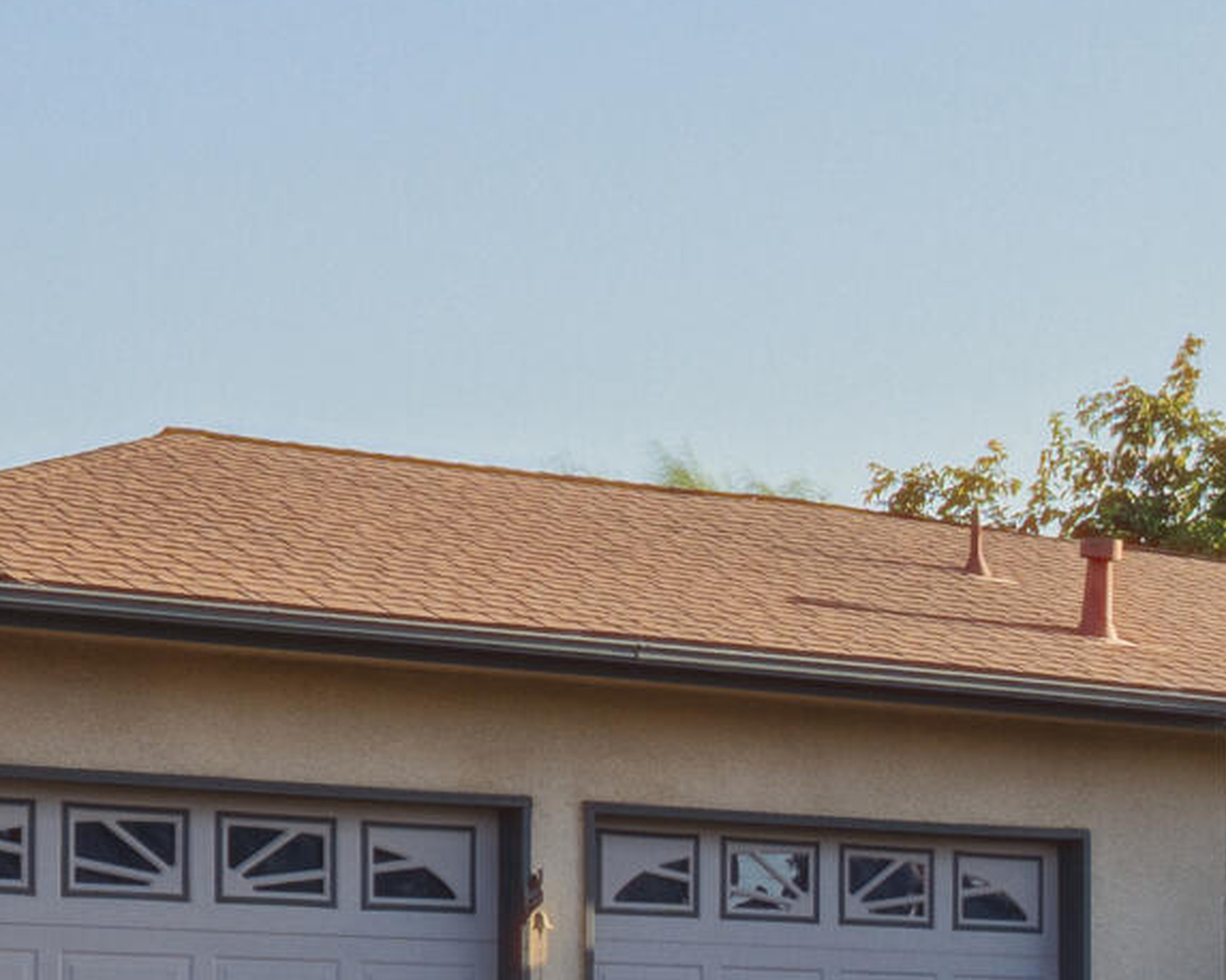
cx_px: 1630
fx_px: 4280
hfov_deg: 15.5
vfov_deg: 12.8
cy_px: 1068
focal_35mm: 118
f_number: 9
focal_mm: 24
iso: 50
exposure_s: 1/500
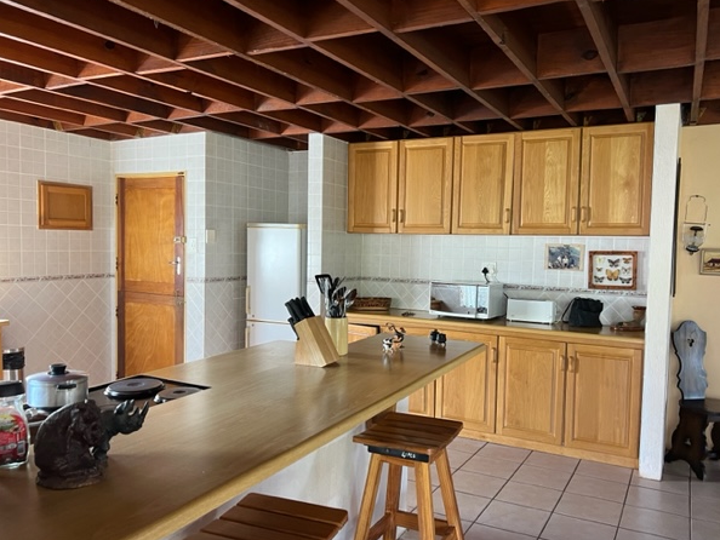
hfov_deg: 63.3
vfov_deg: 49.8
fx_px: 583
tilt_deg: -3.7
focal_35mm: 28
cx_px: 387
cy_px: 272
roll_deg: -1.9
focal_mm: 5.7
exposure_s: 1/64
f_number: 1.5
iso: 125
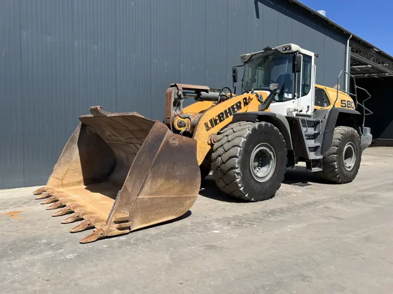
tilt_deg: -2.7
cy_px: 147
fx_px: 295
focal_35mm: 26
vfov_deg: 53.1
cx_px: 196
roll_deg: -0.3
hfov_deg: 67.3
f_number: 1.5
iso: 50
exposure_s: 1/3165
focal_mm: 5.7
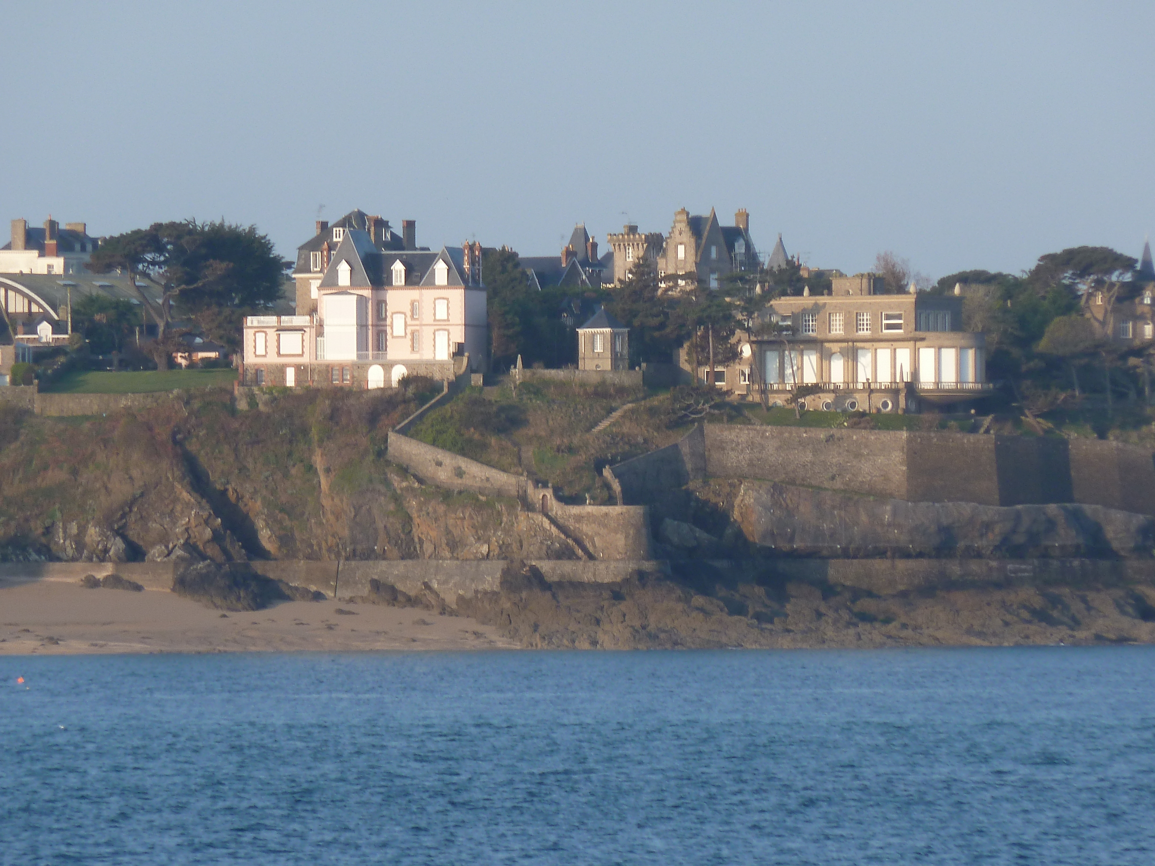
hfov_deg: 5.0
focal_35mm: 399
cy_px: 433
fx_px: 13313
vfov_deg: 3.7
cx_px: 578
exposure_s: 1/200
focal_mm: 49.2
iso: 80
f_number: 4.9
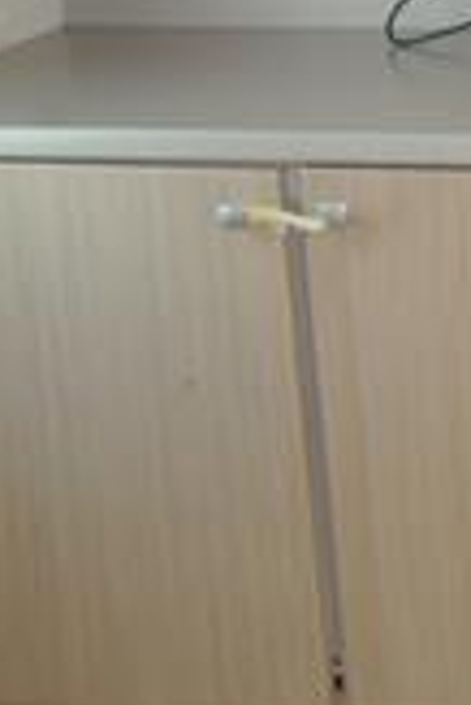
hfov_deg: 9.8
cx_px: 1201
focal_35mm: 120
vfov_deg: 16.7
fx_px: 2350
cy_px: 9
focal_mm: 10.4
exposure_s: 1/100
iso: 125
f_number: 2.2
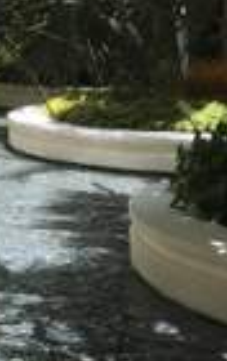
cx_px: -284
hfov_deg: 10.9
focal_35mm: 105
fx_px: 1035
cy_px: -35
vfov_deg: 19.0
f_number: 2.2
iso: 25
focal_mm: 4.15
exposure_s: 1/238
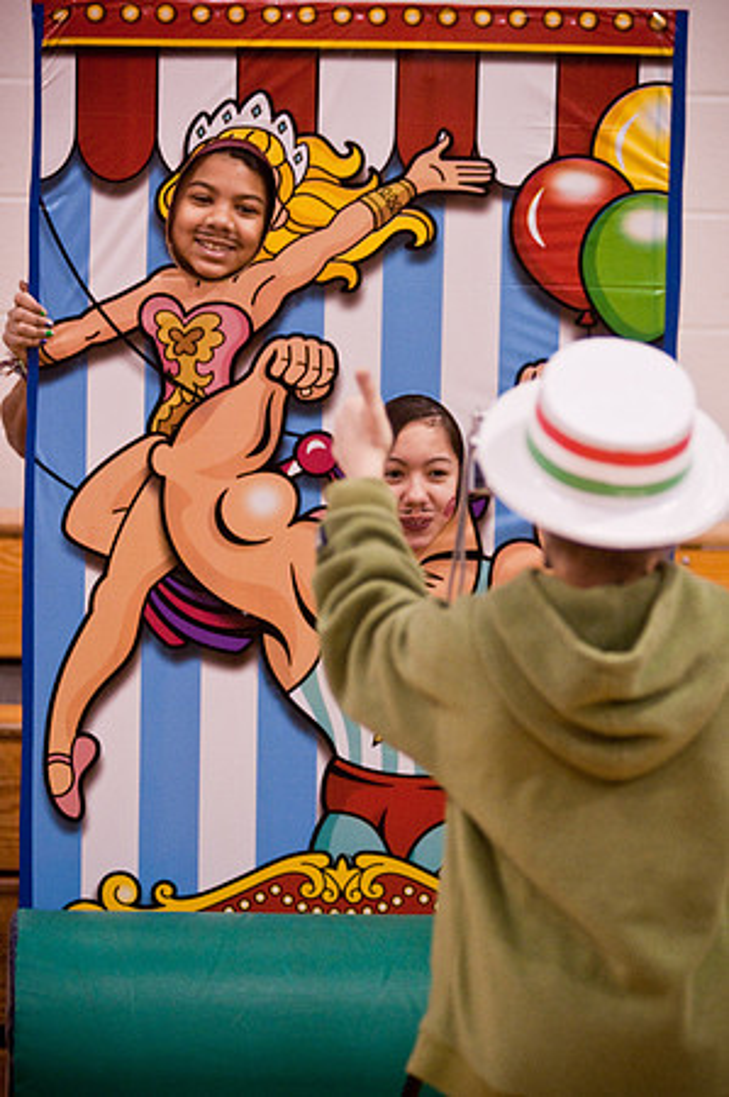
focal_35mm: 158
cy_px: 548
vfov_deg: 13.1
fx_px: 4795
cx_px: 364
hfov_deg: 8.7
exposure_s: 1/80
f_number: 2.8
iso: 800
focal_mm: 105
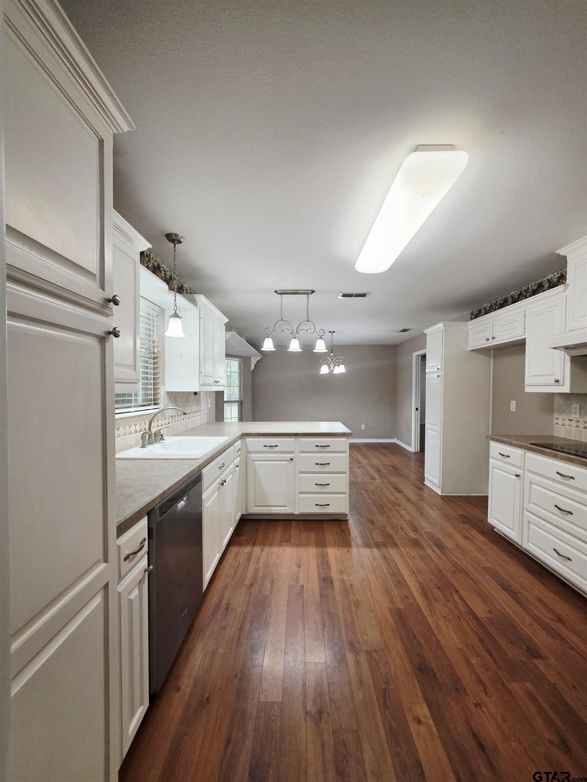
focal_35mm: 13
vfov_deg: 106.2
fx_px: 294
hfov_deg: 89.9
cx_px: 294
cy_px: 391
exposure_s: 1/120
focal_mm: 2.2
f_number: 1.9
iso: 200
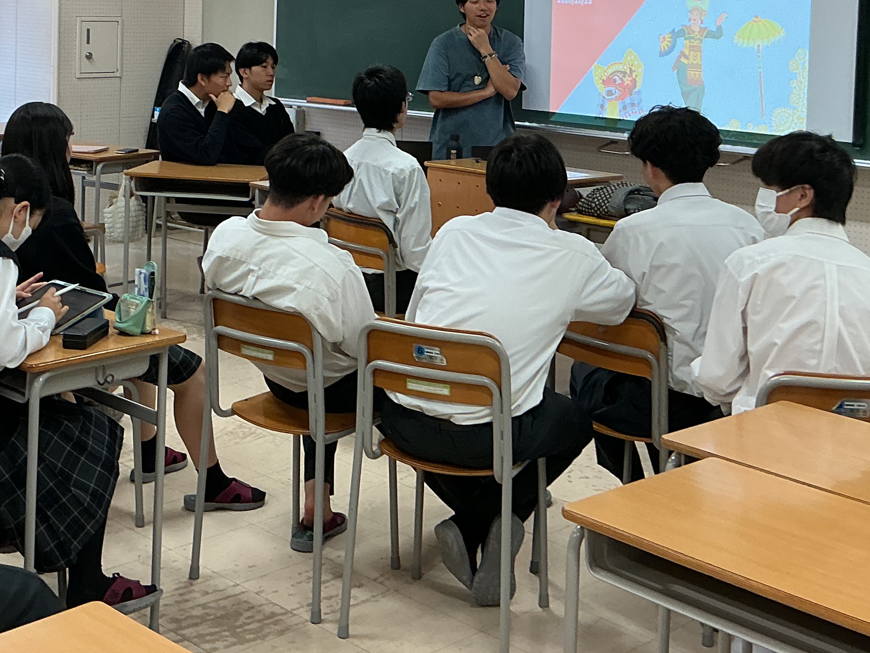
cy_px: 88
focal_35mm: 57
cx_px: 320
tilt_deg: -3.4
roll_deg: -1.4
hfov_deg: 33.6
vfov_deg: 25.0
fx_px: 1433
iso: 64
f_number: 1.8
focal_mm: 3
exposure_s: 1/60
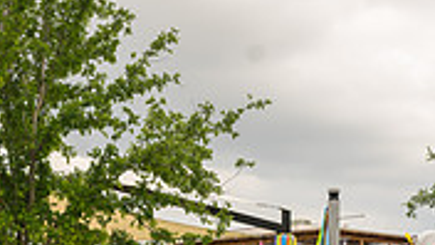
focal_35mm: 83
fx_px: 957
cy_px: 286
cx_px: 146
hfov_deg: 25.5
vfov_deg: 14.2
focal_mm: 24
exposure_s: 1/400
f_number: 5.6
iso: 160
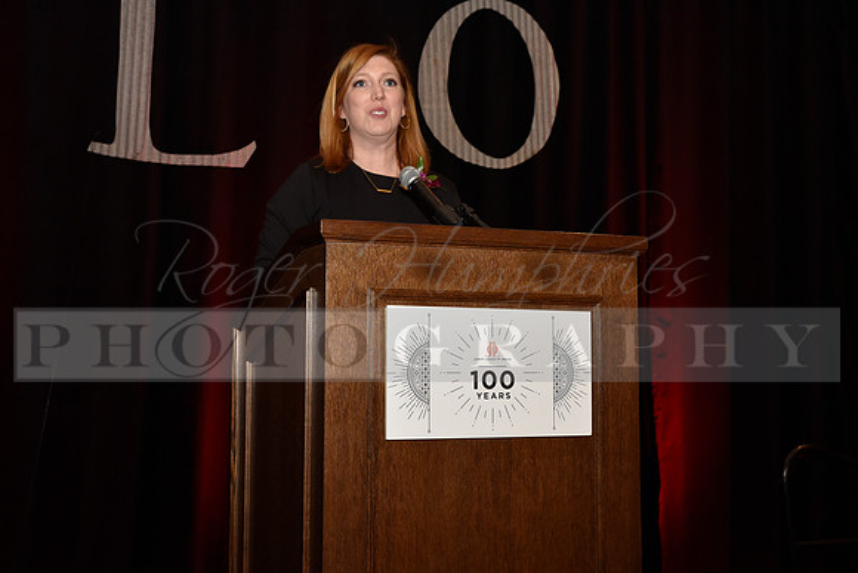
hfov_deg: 38.2
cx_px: 429
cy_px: 286
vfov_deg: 26.0
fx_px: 1240
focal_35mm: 52
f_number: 8
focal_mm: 52
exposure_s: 1/60
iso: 1600
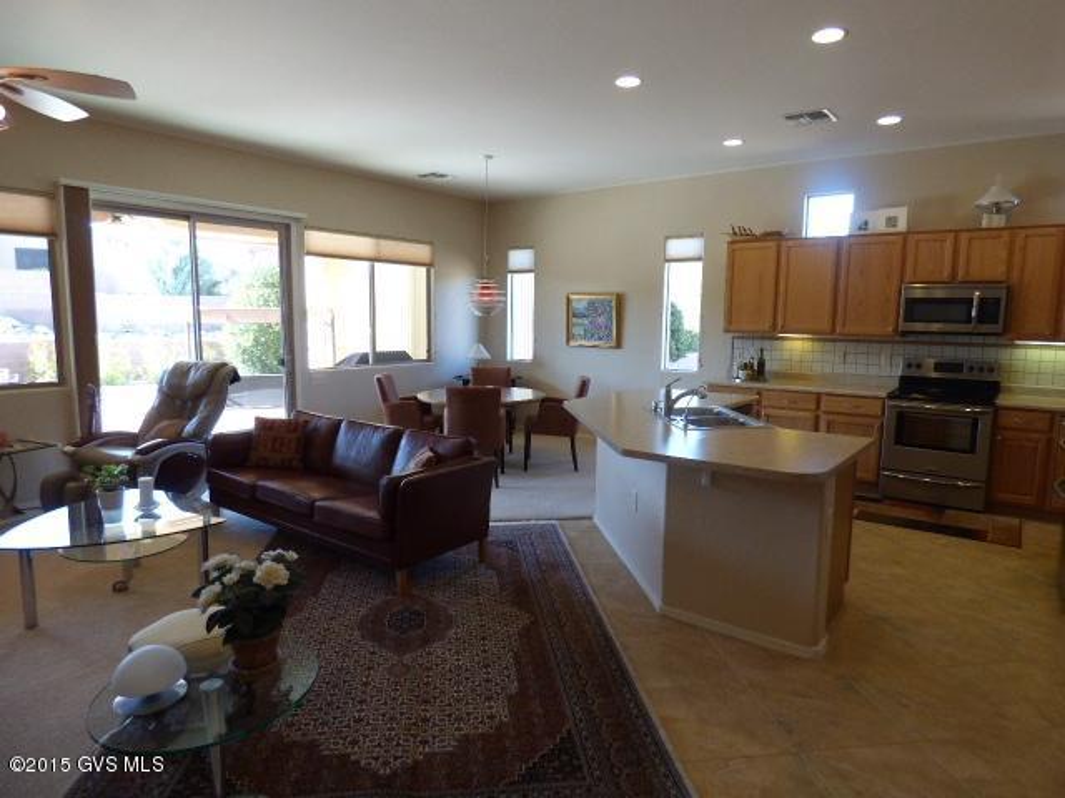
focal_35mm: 20
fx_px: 615
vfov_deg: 66.0
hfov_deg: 81.7
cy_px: 399
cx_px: 532
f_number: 2.8
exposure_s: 1/60
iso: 200
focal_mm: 3.58
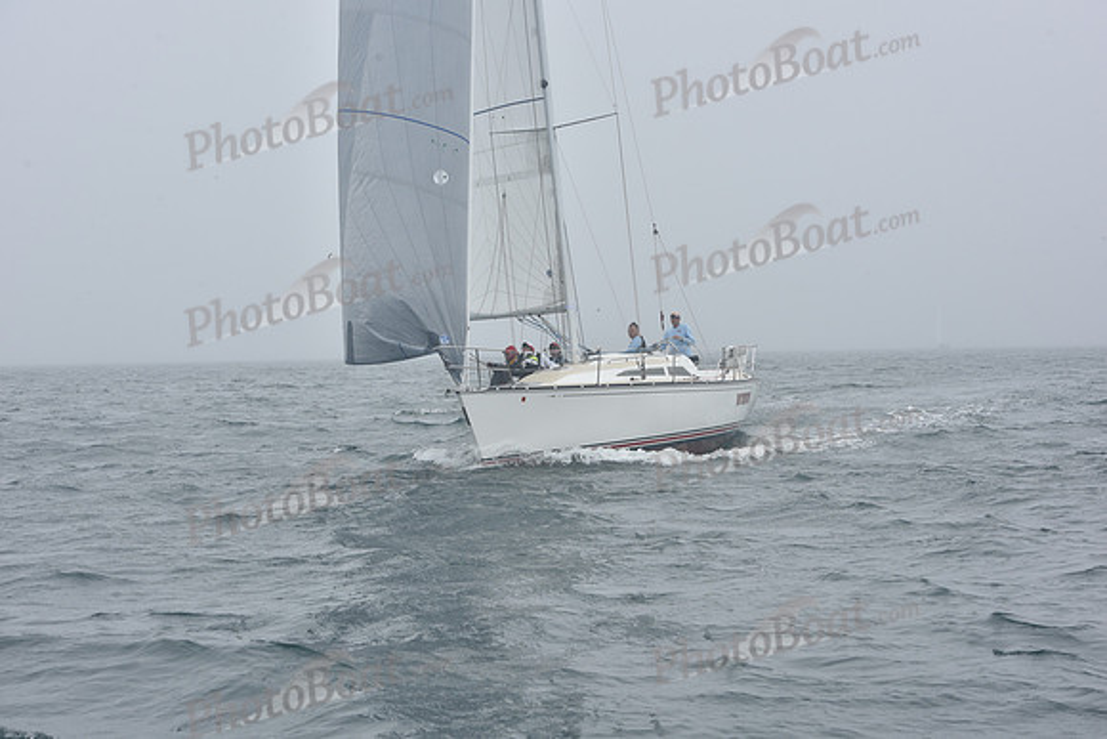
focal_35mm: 70
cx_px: 554
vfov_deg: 19.5
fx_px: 2153
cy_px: 370
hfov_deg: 28.8
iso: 250
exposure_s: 1/800
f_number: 11
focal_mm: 70
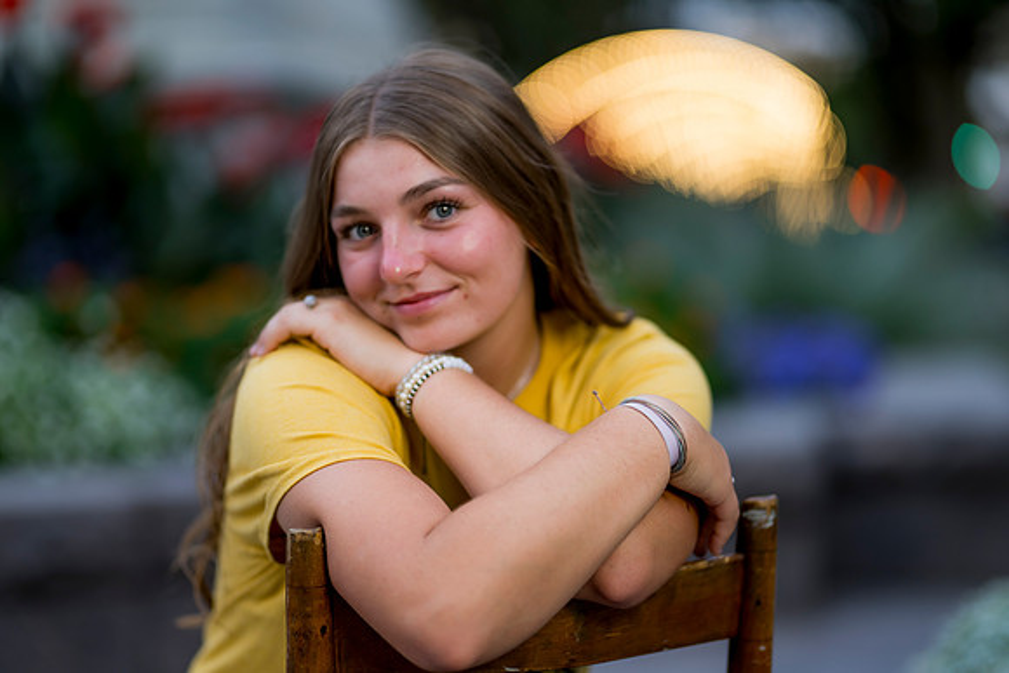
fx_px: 2383
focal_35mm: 85
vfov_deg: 16.1
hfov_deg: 23.9
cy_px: 336
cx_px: 504
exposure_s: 1/250
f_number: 1.4
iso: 200
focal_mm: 85
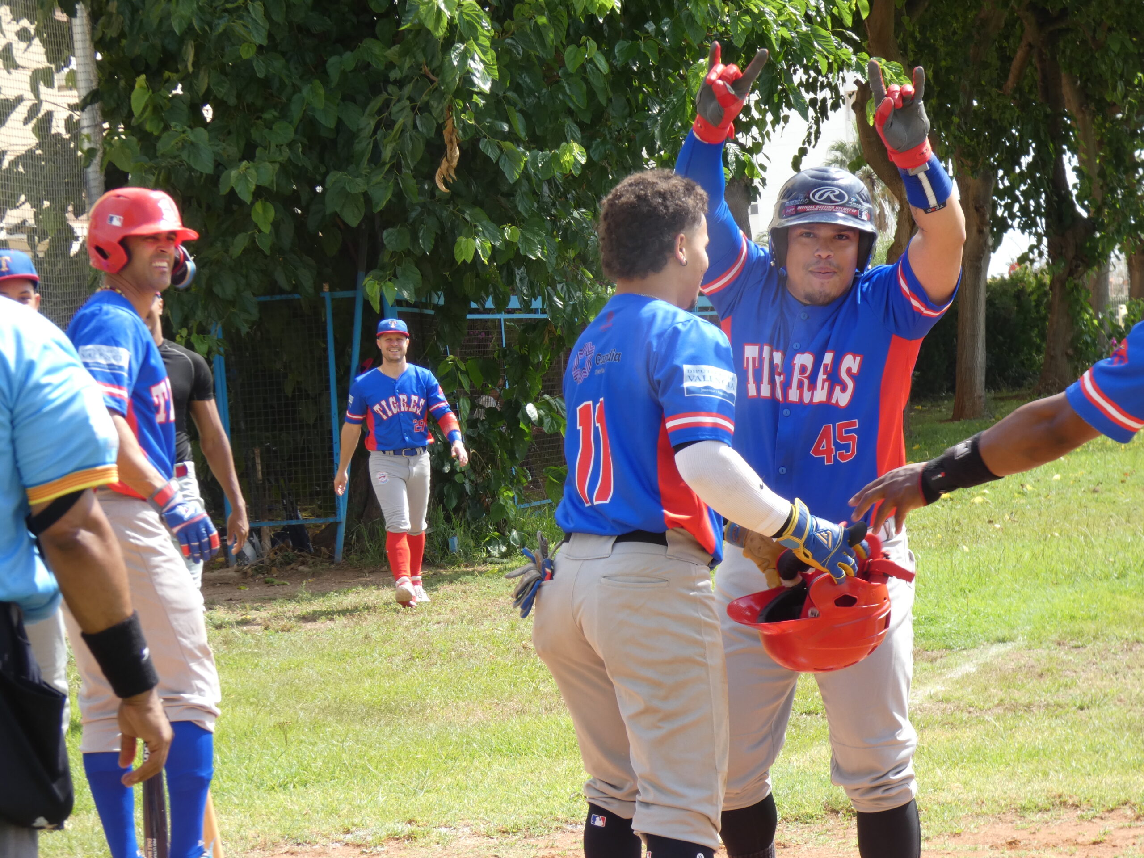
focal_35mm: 130
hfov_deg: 15.2
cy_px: 429
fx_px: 4296
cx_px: 572
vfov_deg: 11.4
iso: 80
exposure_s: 1/125
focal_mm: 23.3
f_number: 5.2
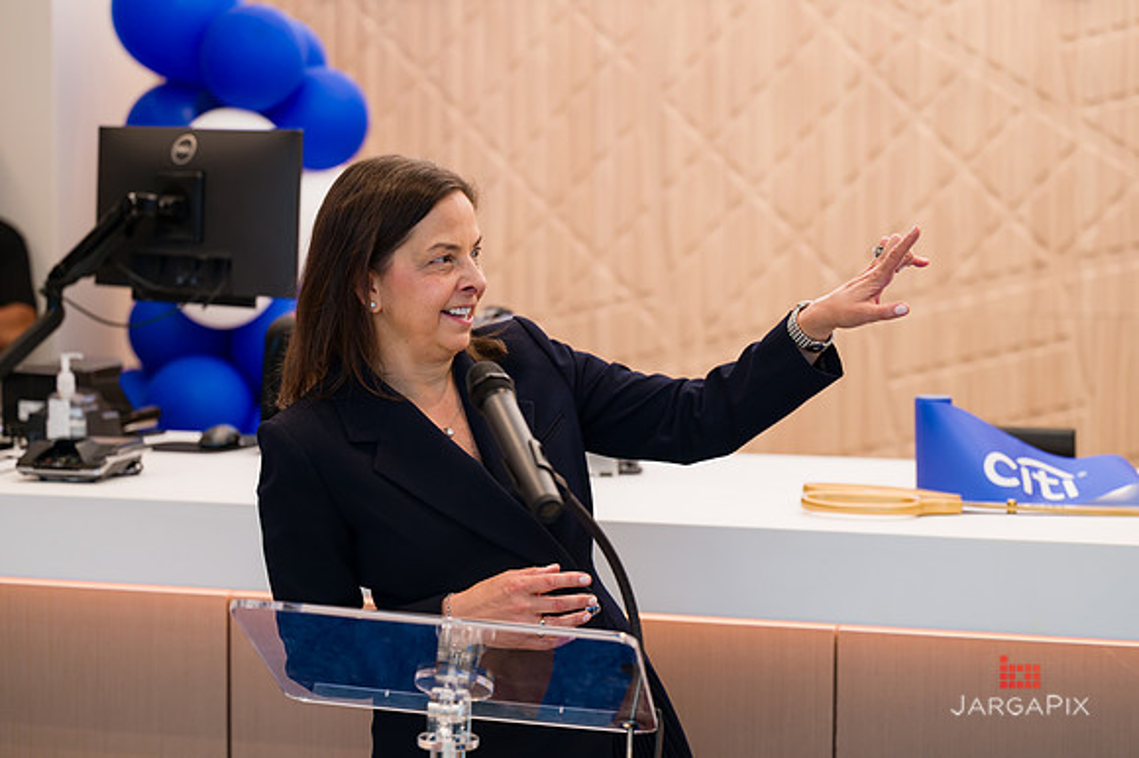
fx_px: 2594
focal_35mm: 82
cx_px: 588
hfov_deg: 24.8
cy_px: 367
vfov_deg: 16.6
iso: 400
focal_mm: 76
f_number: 3.2
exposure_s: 1/200
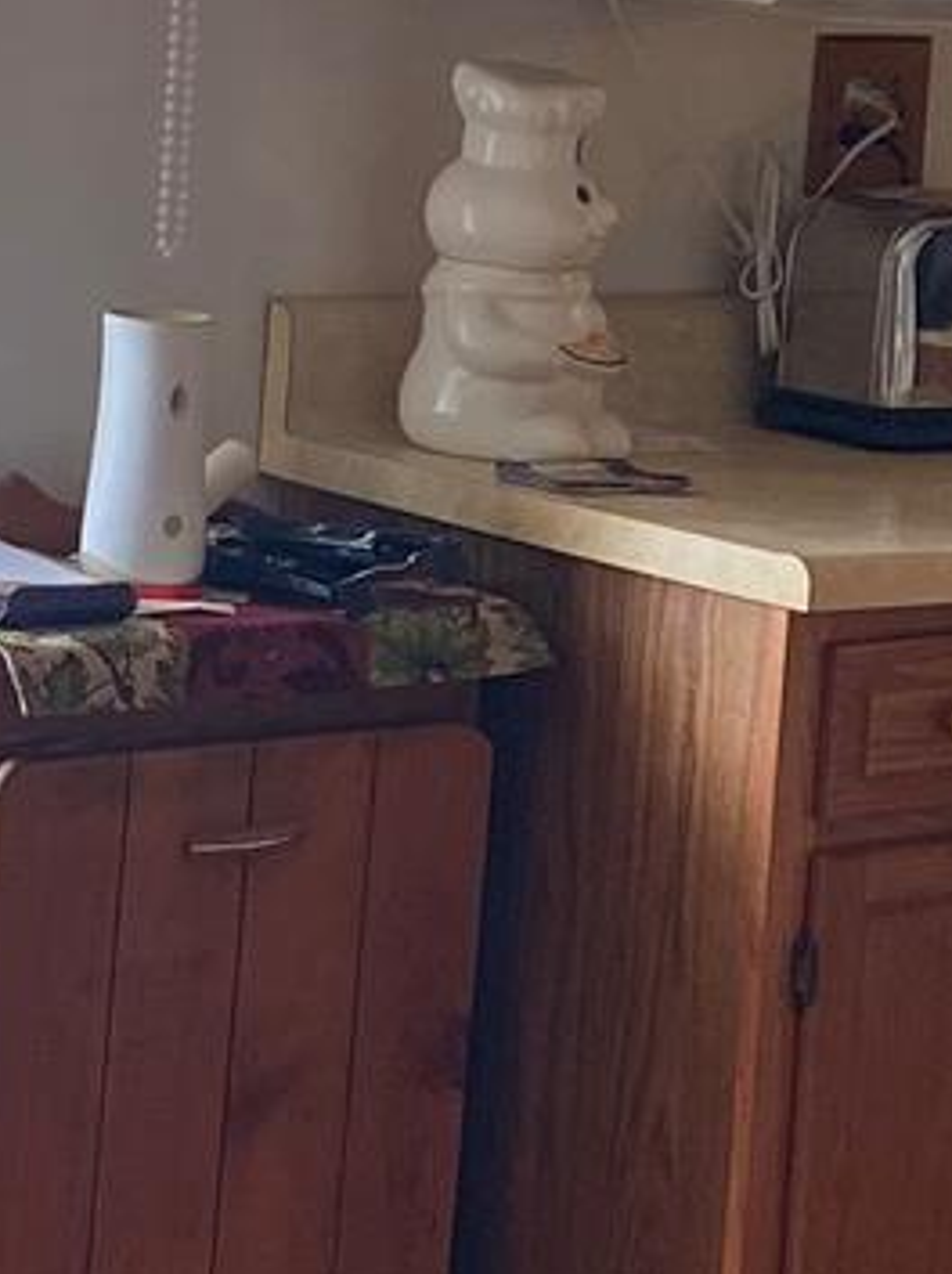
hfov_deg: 9.8
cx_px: 375
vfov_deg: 13.1
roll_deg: -4.3
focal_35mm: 151
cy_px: 776
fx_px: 5547
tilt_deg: -11.7
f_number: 1.8
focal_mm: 4.25
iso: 125
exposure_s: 1/120
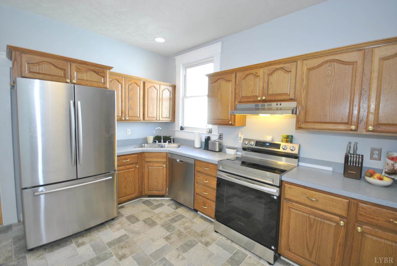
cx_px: 198
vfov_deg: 77.5
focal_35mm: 15
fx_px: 166
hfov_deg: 100.3
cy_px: 133
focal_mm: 10
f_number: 4
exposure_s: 1/30
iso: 280
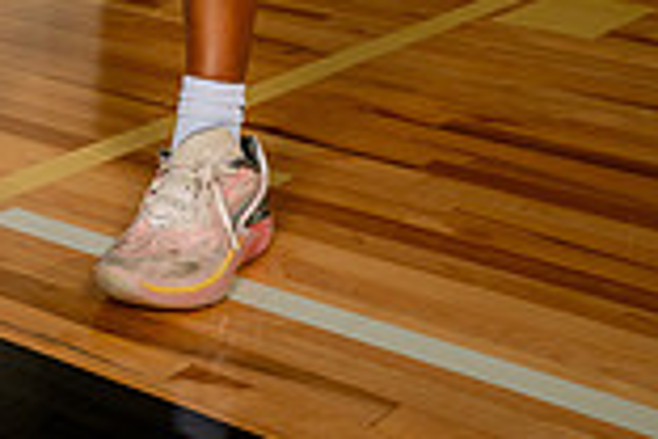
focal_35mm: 101
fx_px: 1846
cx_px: 80
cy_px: -502
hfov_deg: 19.9
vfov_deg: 11.8
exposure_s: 1/500
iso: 250
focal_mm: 35
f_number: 8
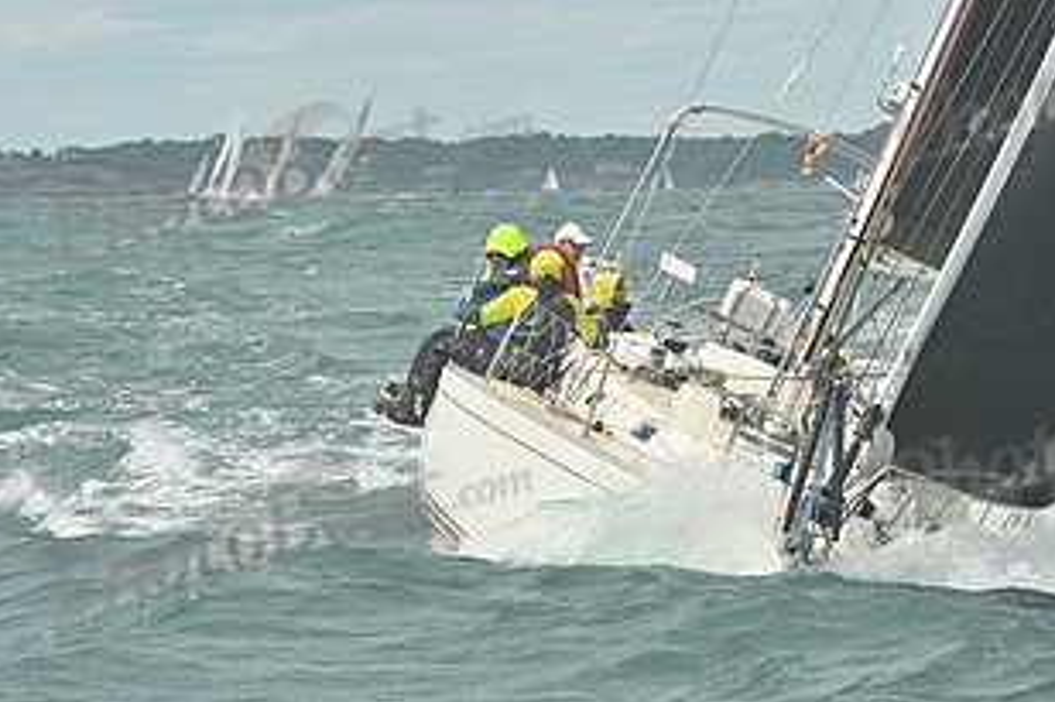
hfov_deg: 8.9
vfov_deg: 6.0
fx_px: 6736
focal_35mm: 230
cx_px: 712
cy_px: 303
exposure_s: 1/1250
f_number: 11
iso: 320
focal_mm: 122
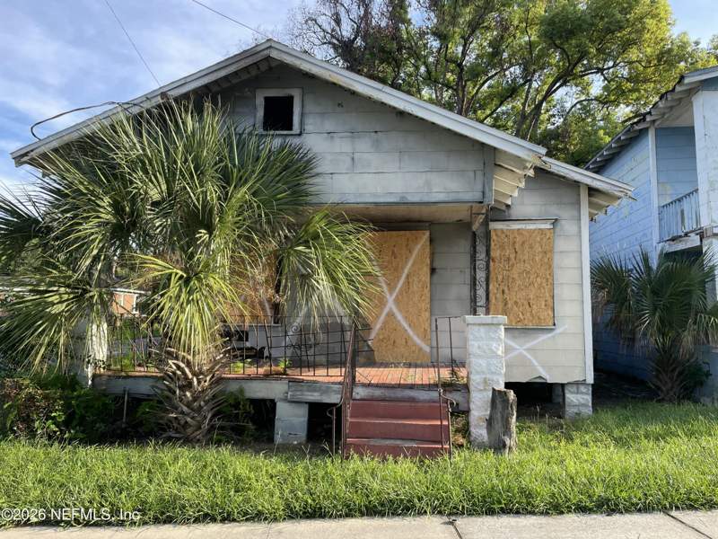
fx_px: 539
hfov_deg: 67.3
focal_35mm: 26
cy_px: 270
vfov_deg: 53.1
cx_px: 359
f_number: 1.6
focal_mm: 4.2
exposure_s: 1/479
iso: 32
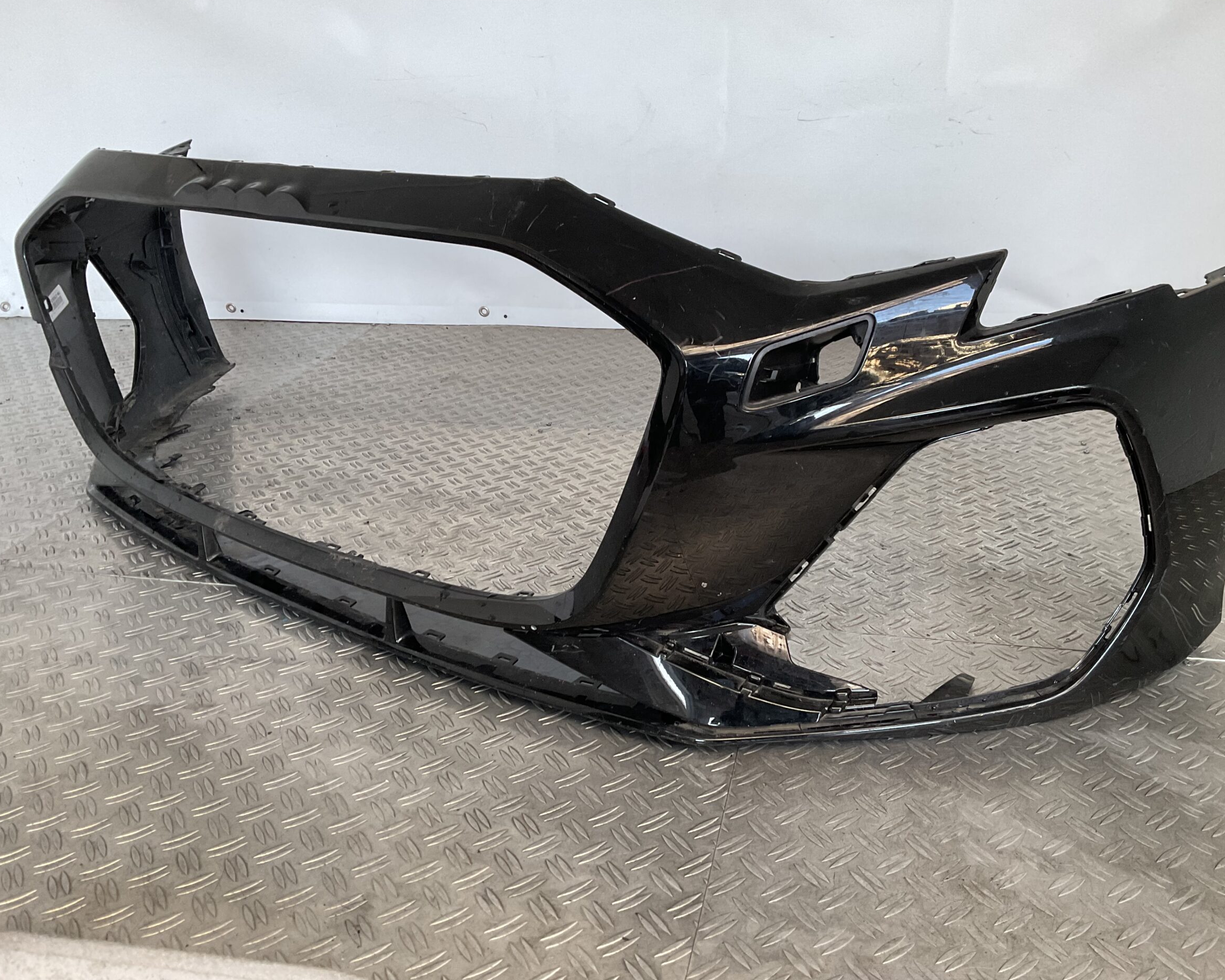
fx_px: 1124
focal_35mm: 31
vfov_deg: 47.1
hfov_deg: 57.1
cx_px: 659
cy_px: 479
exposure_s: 1/100
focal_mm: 3
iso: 64
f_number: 1.8
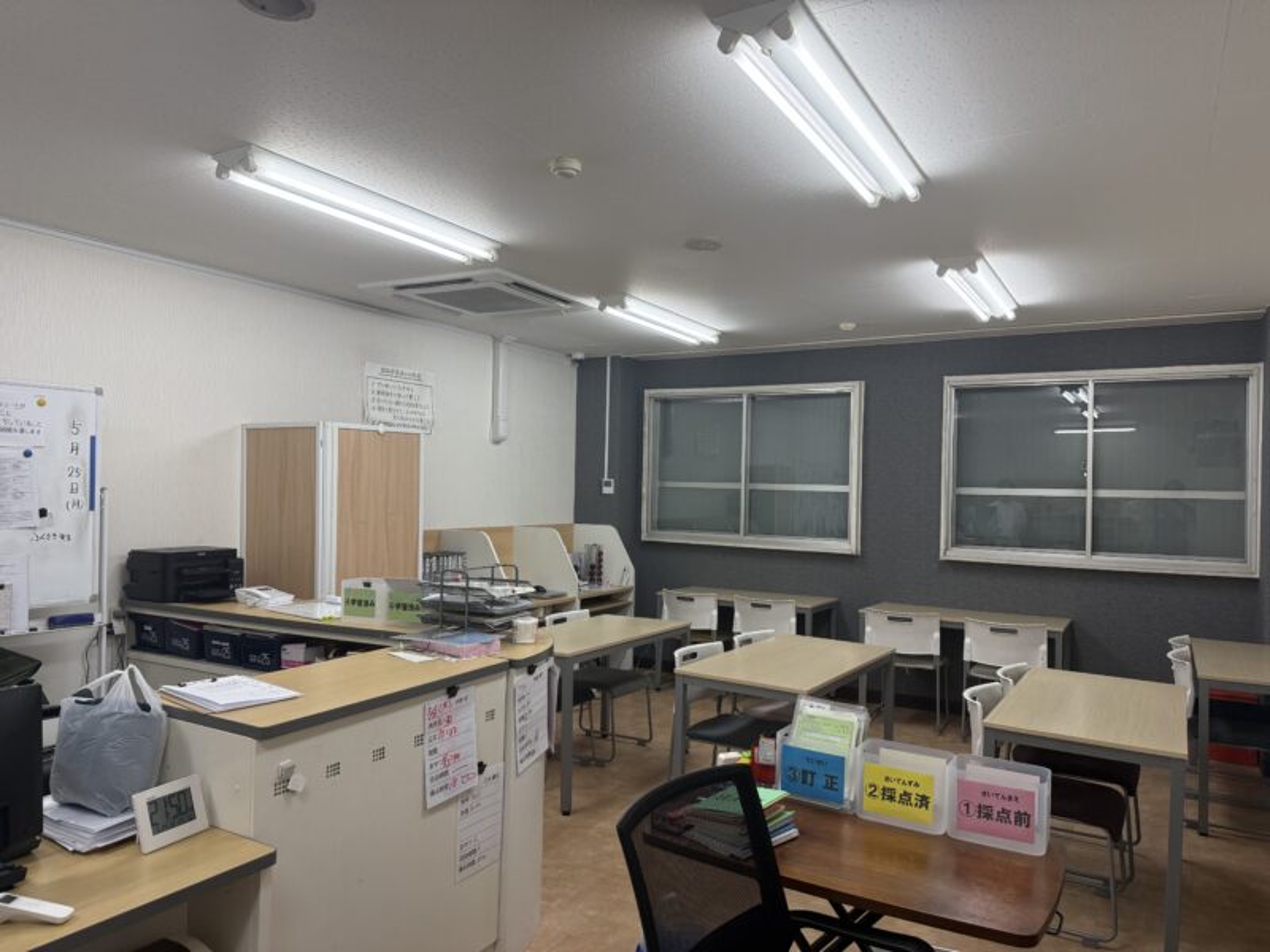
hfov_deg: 71.6
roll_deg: -1.0
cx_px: 635
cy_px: 476
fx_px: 881
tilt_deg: +0.0
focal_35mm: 24
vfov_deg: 56.8
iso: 160
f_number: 1.78
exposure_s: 1/237
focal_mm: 6.76
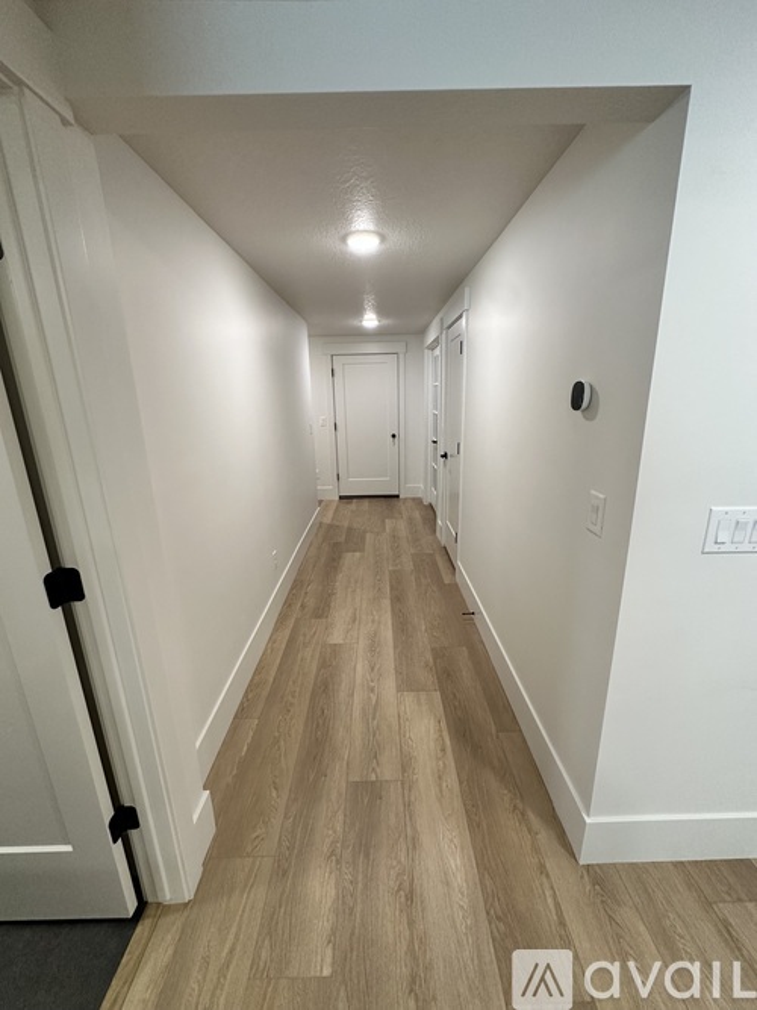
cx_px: 378
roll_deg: +1.1
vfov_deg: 102.1
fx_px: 408
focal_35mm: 14
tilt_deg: -14.4
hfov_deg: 85.7
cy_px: 505
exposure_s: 1/120
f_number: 2.2
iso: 250
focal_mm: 2.22
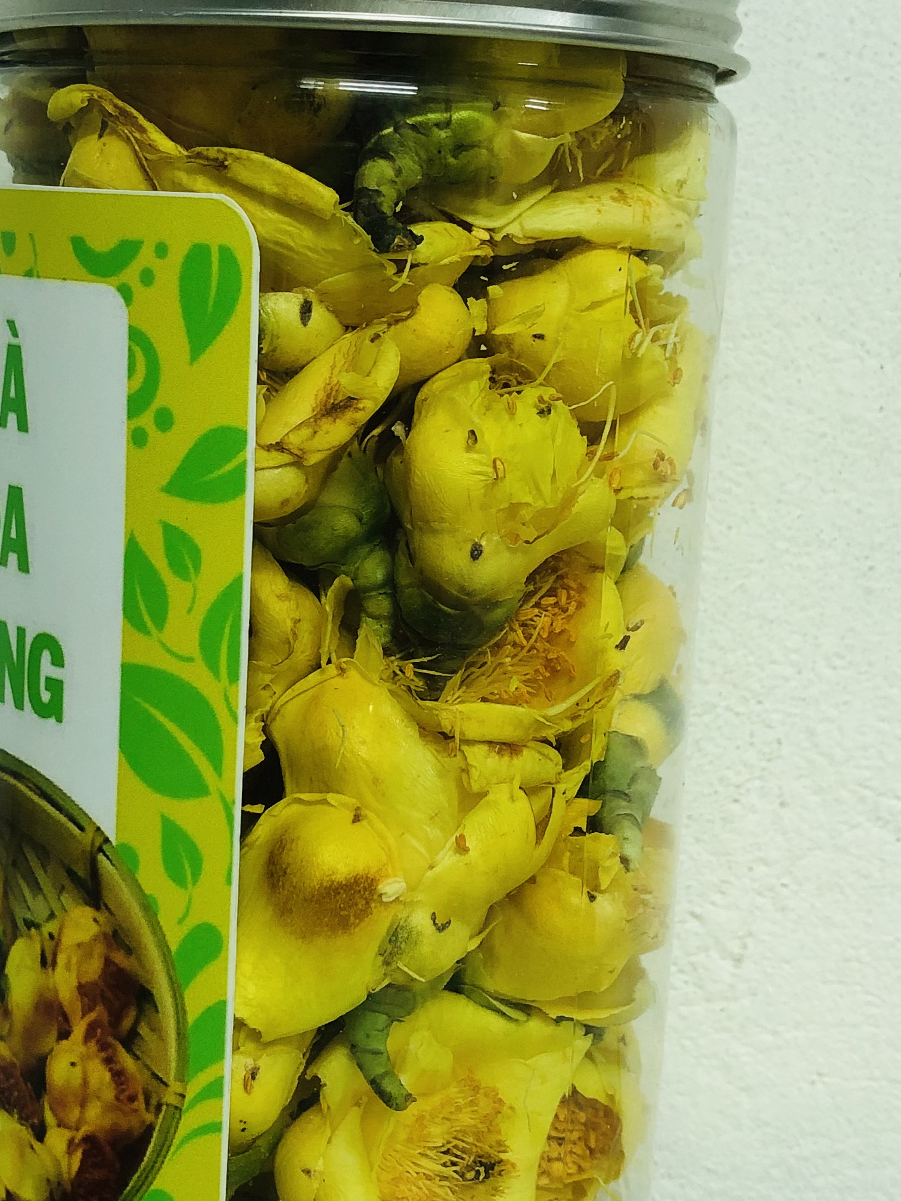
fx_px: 1943
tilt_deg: -10.0
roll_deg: -0.8
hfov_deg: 26.1
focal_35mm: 56
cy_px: 548
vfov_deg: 34.3
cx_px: 368
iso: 32
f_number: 1.8
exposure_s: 1/17
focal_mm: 3.99
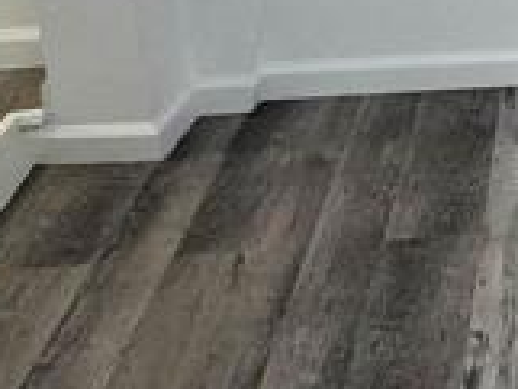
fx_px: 1333
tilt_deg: -17.7
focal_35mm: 89
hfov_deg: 18.2
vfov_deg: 15.6
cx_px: 885
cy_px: -148
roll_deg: -0.5
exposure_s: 1/120
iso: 100
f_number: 2.2
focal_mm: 2.22
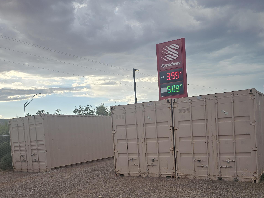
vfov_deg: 38.9
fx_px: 275
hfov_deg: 51.3
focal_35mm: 36
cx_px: 141
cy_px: 143
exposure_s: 1/373
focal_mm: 6.3
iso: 10
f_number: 1.7
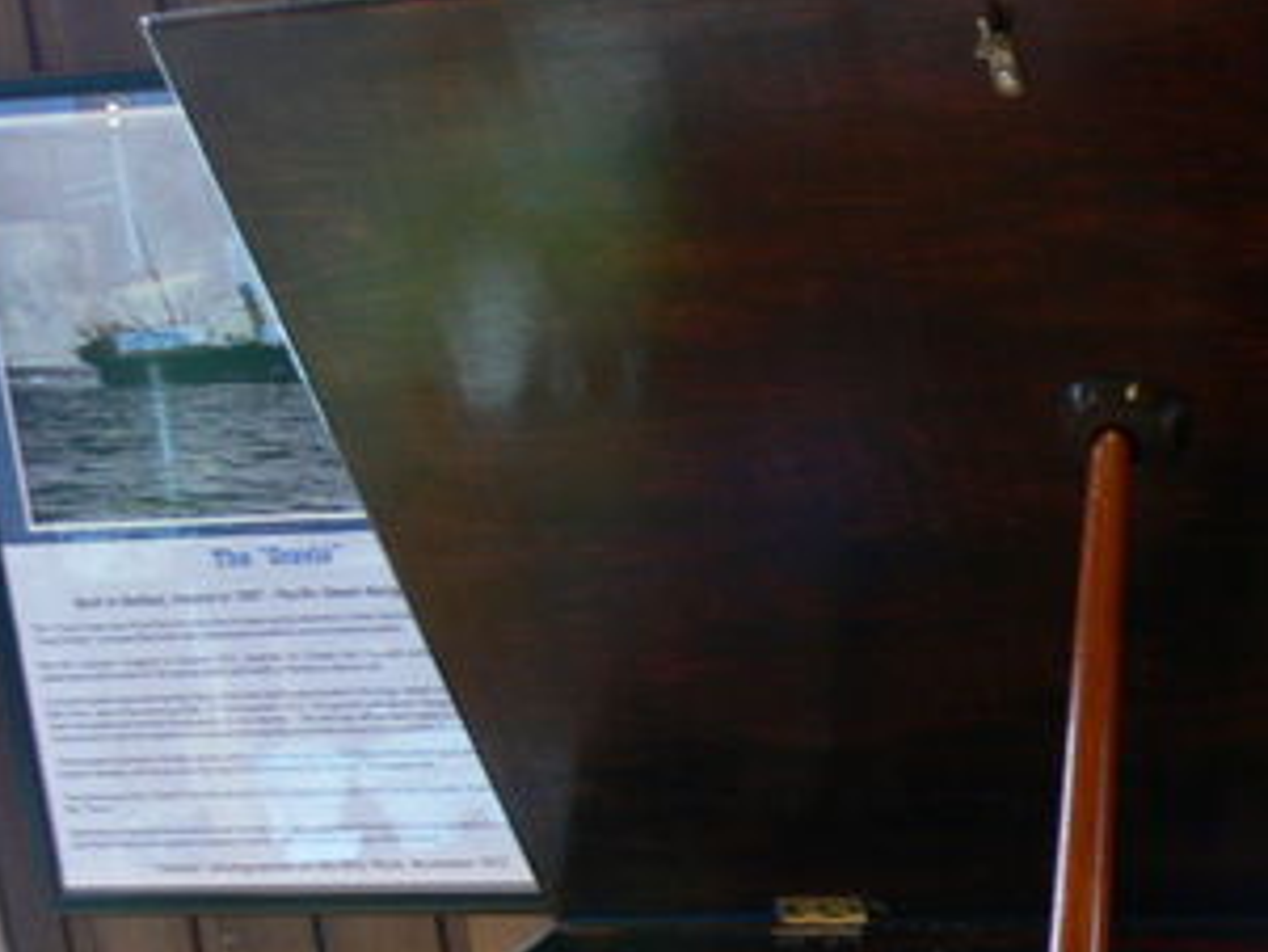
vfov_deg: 15.4
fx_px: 3408
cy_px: 1108
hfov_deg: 19.8
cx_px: 1512
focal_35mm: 93
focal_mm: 7.4
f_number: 2.8
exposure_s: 1/10
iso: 100
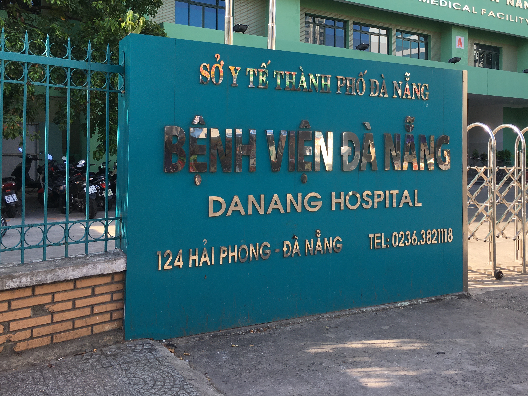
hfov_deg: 49.9
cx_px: 309
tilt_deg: +3.2
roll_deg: -0.6
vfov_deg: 38.4
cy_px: 145
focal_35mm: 37
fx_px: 564
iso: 25
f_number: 2.2
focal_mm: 4.15
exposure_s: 1/345
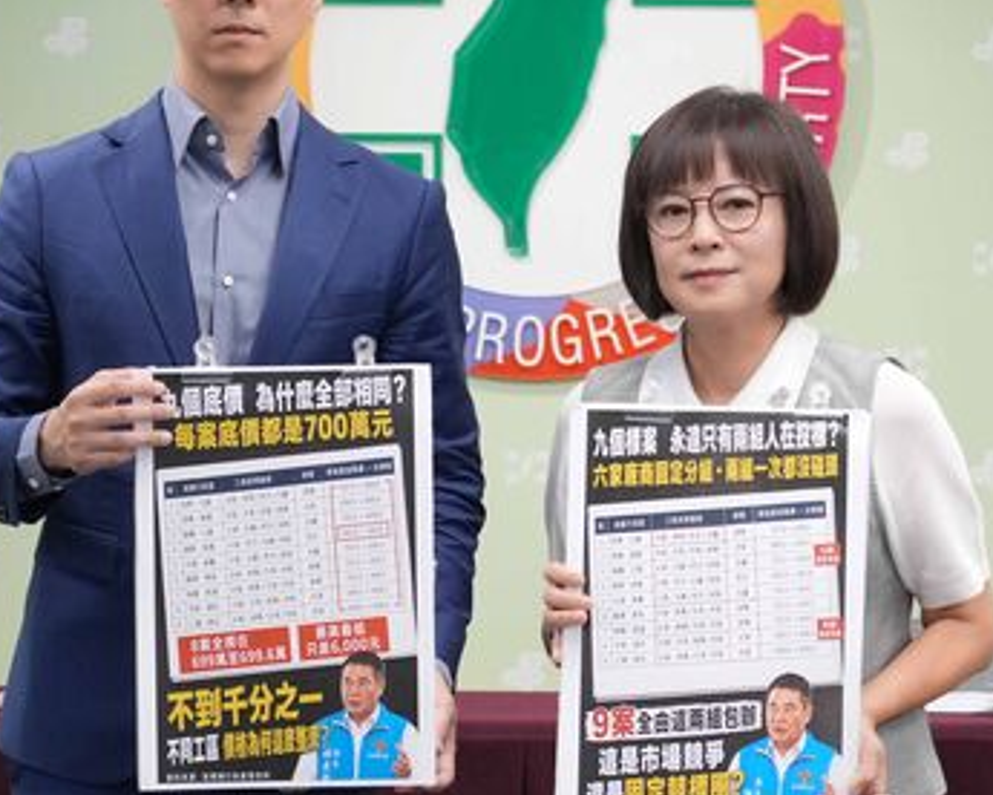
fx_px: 6254
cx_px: 452
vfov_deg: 7.3
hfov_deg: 9.1
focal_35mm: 213
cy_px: 294
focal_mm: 87
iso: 2500
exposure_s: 1/160
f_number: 5.6
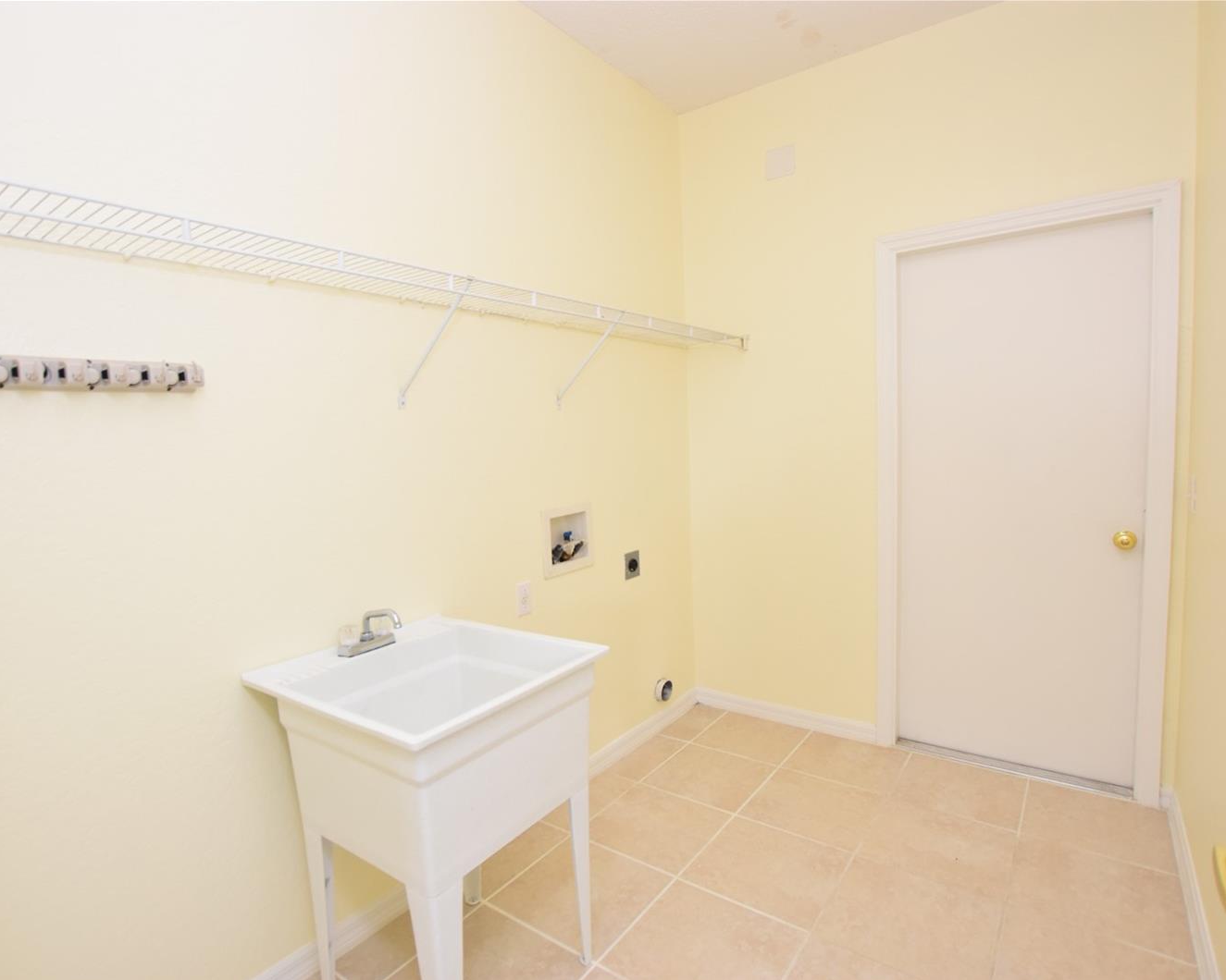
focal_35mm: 17
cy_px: 492
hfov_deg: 89.6
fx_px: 617
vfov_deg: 77.0
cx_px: 589
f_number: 4
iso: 560
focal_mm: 10
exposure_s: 1/60
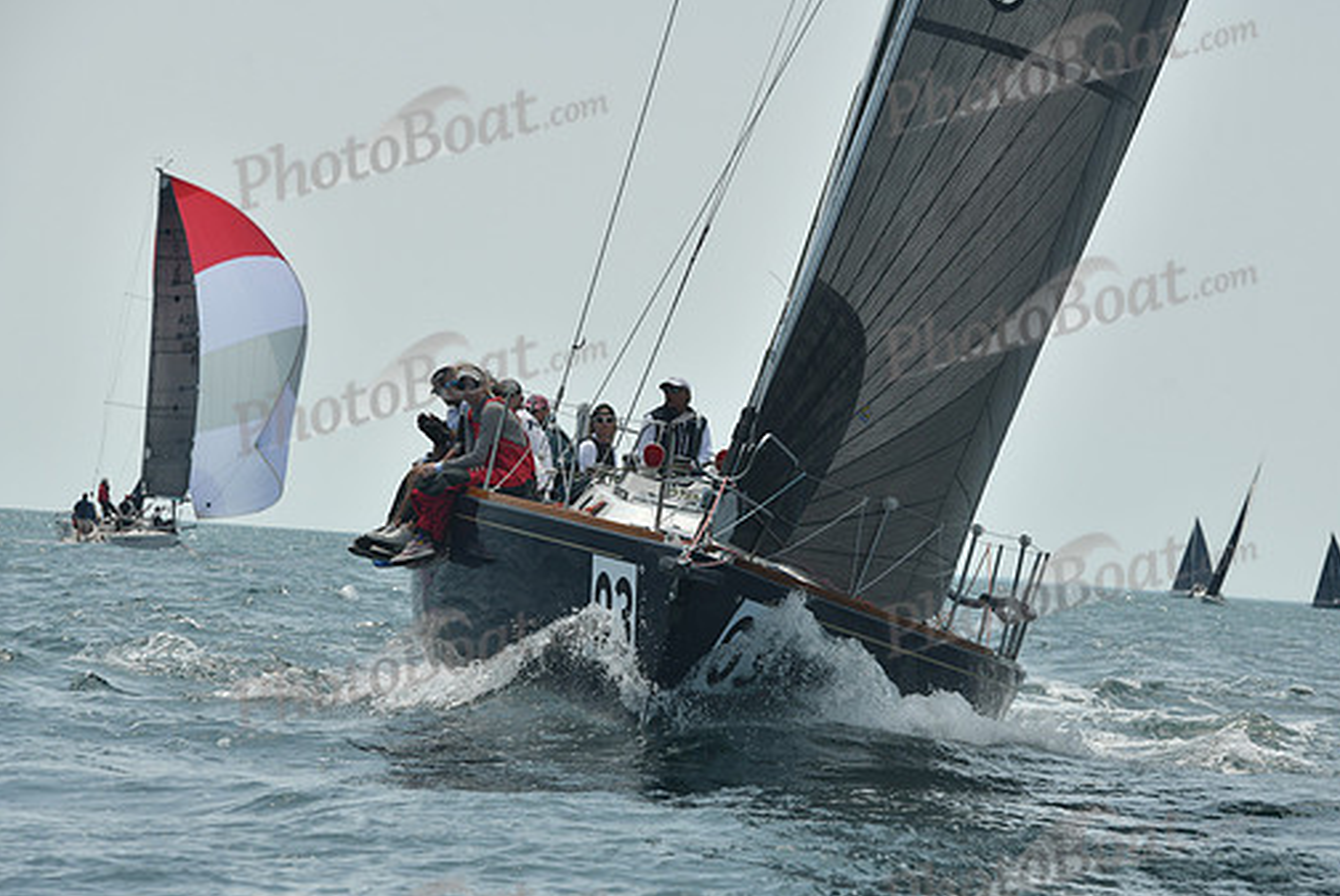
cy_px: 488
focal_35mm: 184
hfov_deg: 11.2
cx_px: 747
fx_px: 6855
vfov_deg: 7.5
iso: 320
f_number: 9
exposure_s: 1/640
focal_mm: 160
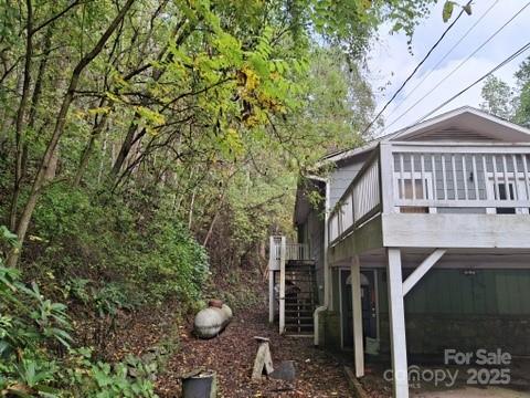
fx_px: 383
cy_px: 199
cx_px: 265
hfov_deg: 69.4
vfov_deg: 54.9
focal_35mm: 25
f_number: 1.8
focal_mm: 4.69
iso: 25
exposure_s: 1/284
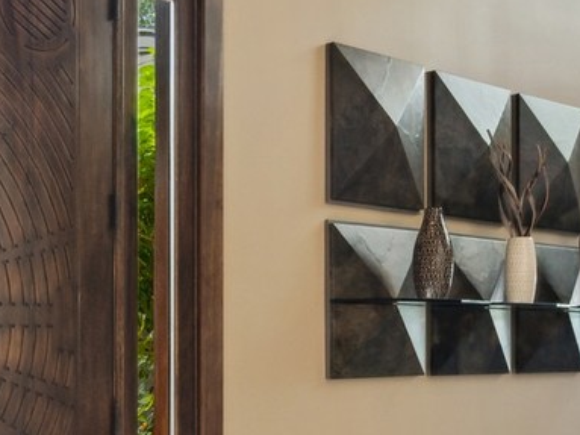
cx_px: 32
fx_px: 1022
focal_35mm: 61
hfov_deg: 30.0
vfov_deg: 23.7
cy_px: 344
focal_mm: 15
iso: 200
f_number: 9.5
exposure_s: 1/15
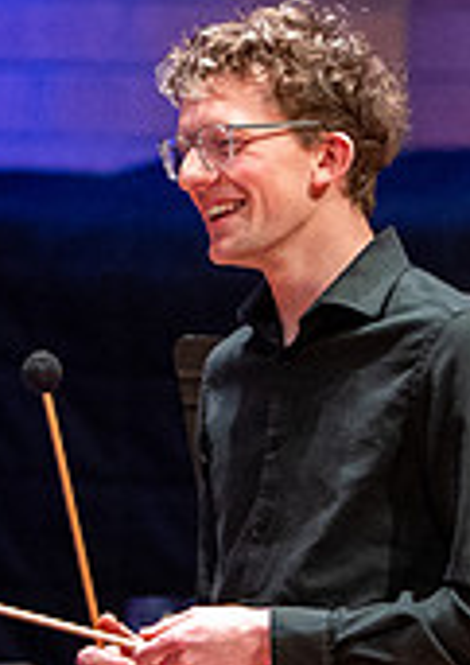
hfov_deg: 1.5
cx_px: 292
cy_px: 361
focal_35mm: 976
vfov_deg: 2.1
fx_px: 18353
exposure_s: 1/320
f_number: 2.8
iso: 3200
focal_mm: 200
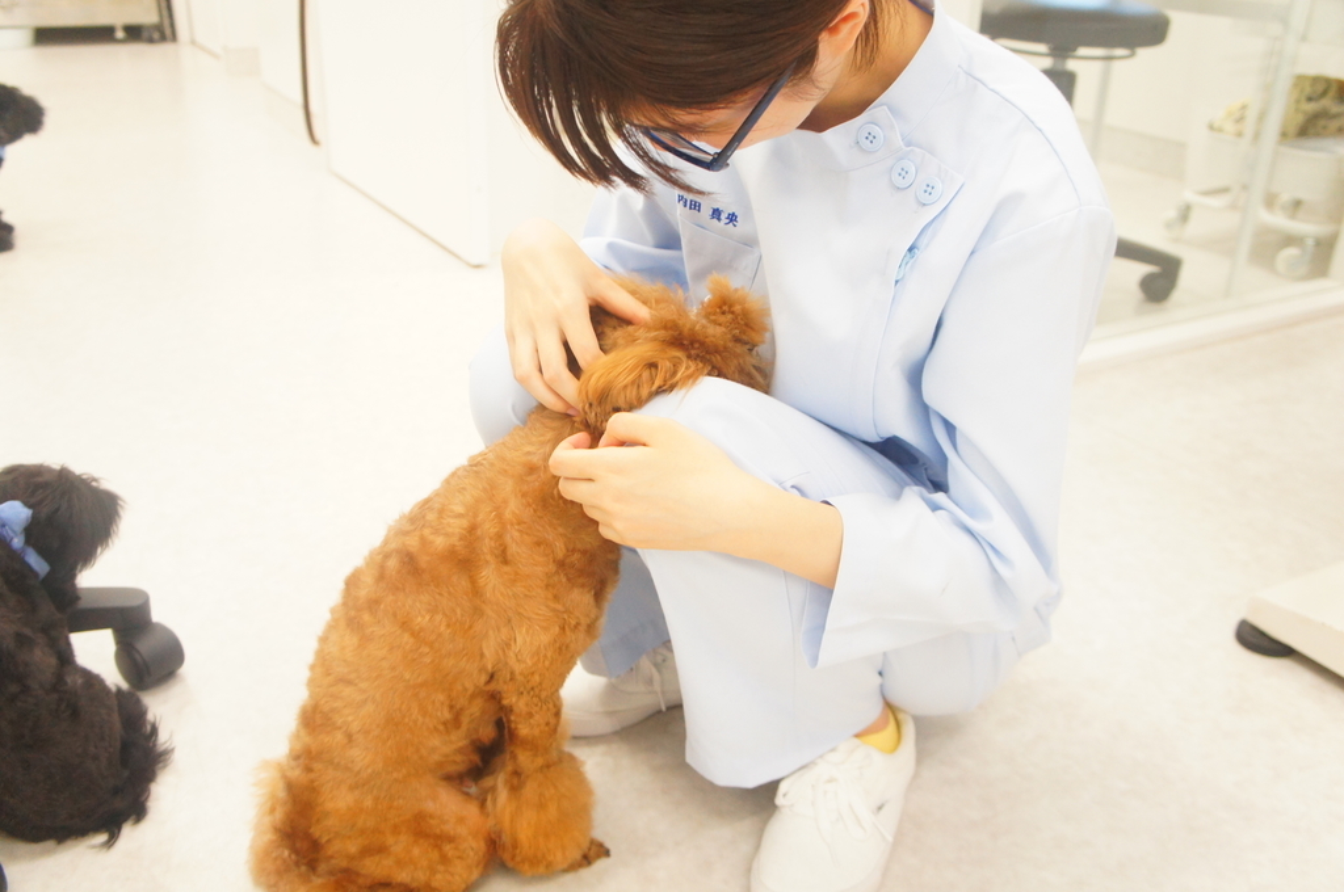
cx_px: 672
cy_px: 446
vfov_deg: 39.9
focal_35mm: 33
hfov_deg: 57.3
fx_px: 1230
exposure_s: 1/160
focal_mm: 22
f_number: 4
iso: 1600
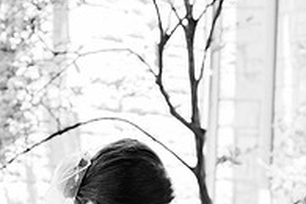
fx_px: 1615
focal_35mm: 190
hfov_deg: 10.8
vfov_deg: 7.2
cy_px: 270
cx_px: 191
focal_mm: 64
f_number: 4
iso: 320
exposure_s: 1/320
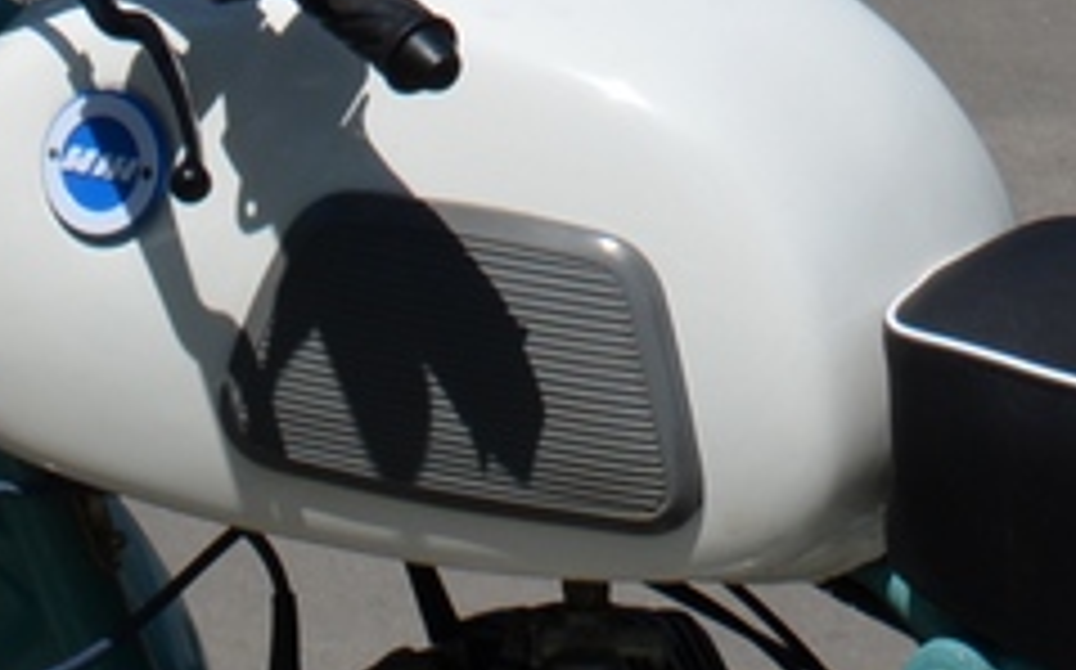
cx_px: -1450
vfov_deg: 3.6
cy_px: 1304
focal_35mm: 364
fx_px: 10667
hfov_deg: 5.6
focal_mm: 38
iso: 100
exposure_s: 1/320
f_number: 9
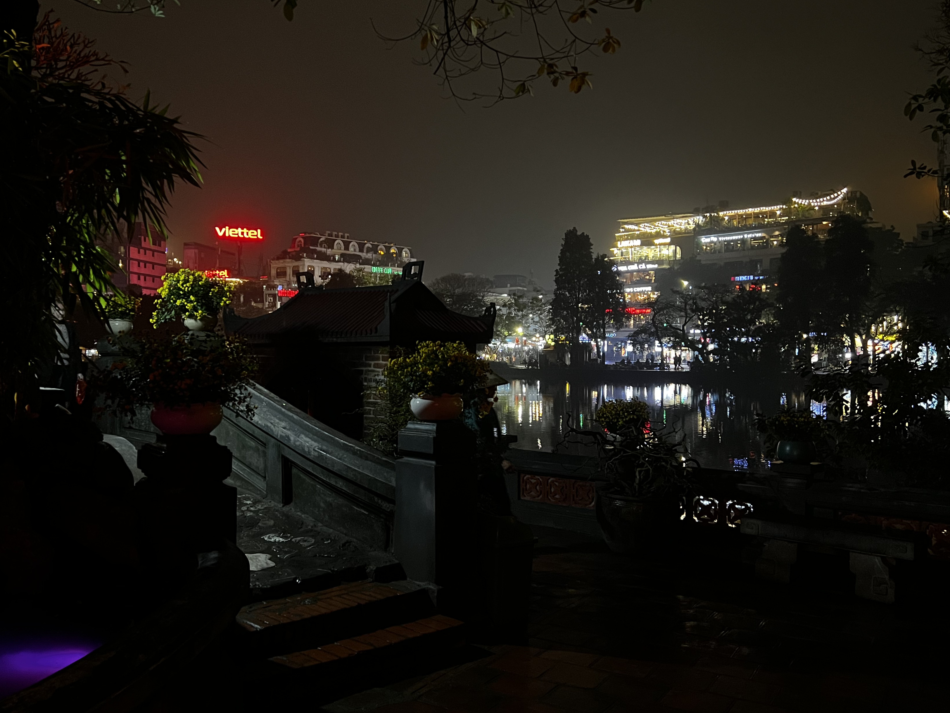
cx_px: 403
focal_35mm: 32
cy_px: 360
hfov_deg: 56.6
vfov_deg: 44.2
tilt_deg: -0.5
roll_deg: +0.0
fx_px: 878
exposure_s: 1/50
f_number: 1.5
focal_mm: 5.7
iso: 500
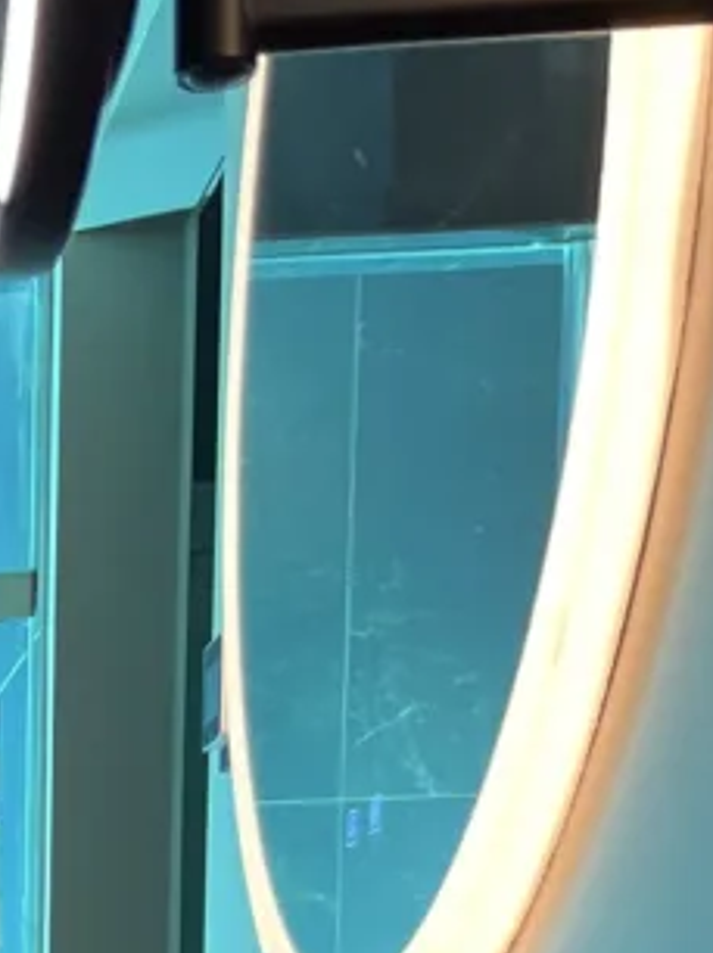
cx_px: -638
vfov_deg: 16.4
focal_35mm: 102
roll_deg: +1.0
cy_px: 1688
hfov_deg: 12.9
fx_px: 2805
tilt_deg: -9.9
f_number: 1.6
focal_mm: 5.1
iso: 125
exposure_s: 1/100
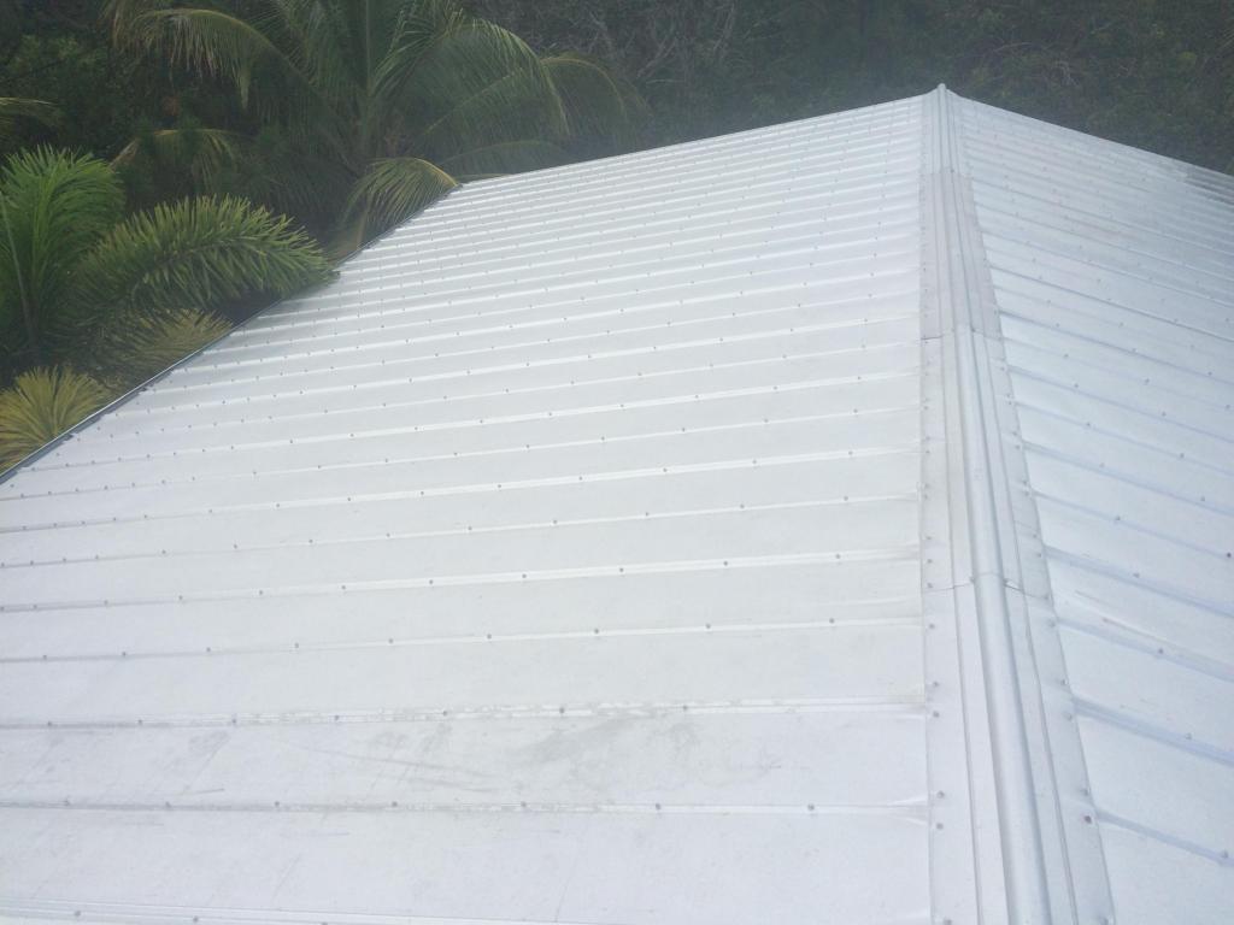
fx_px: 1034
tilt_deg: -30.2
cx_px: 617
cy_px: 462
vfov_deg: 48.2
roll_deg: -1.5
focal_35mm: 29
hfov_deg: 61.7
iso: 32
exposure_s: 1/1414
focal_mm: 4.15
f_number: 2.2
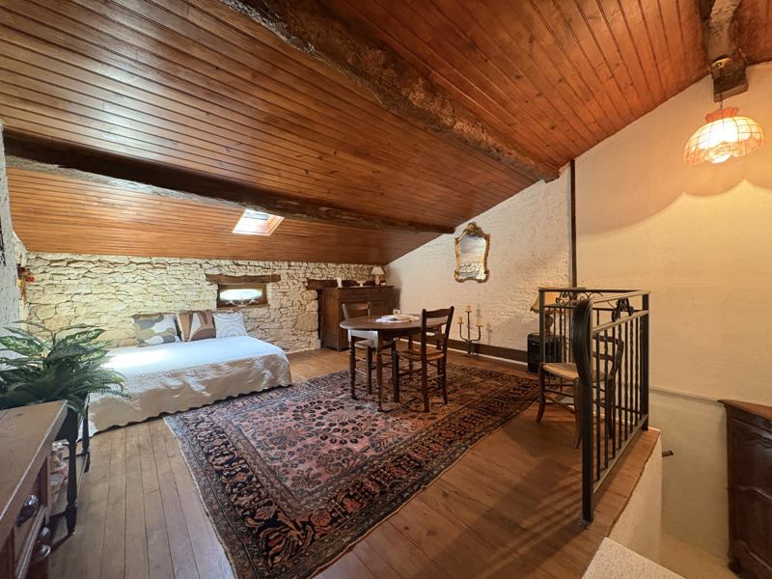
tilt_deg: -1.4
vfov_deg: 85.7
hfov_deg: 102.1
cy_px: 290
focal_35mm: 14
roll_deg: +1.2
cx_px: 386
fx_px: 312
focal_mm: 2.22
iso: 500
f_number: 2.2
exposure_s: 1/50
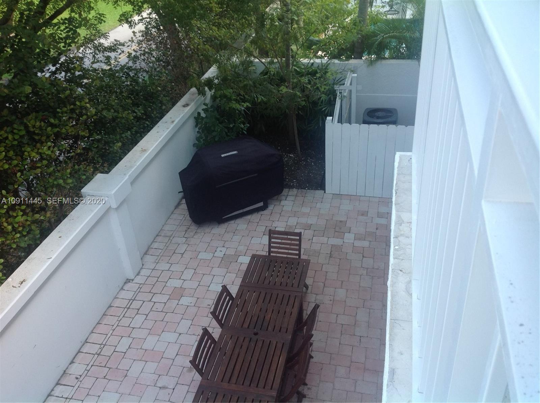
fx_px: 545
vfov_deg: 40.6
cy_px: 202
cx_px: 270
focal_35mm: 35
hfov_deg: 52.7
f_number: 2.4
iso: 50
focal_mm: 4.28
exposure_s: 1/131
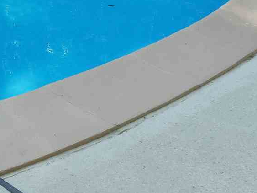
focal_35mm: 84
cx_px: -162
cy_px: -141
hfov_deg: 19.3
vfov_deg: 15.4
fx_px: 624
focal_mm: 16
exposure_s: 1/250
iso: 800
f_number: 8
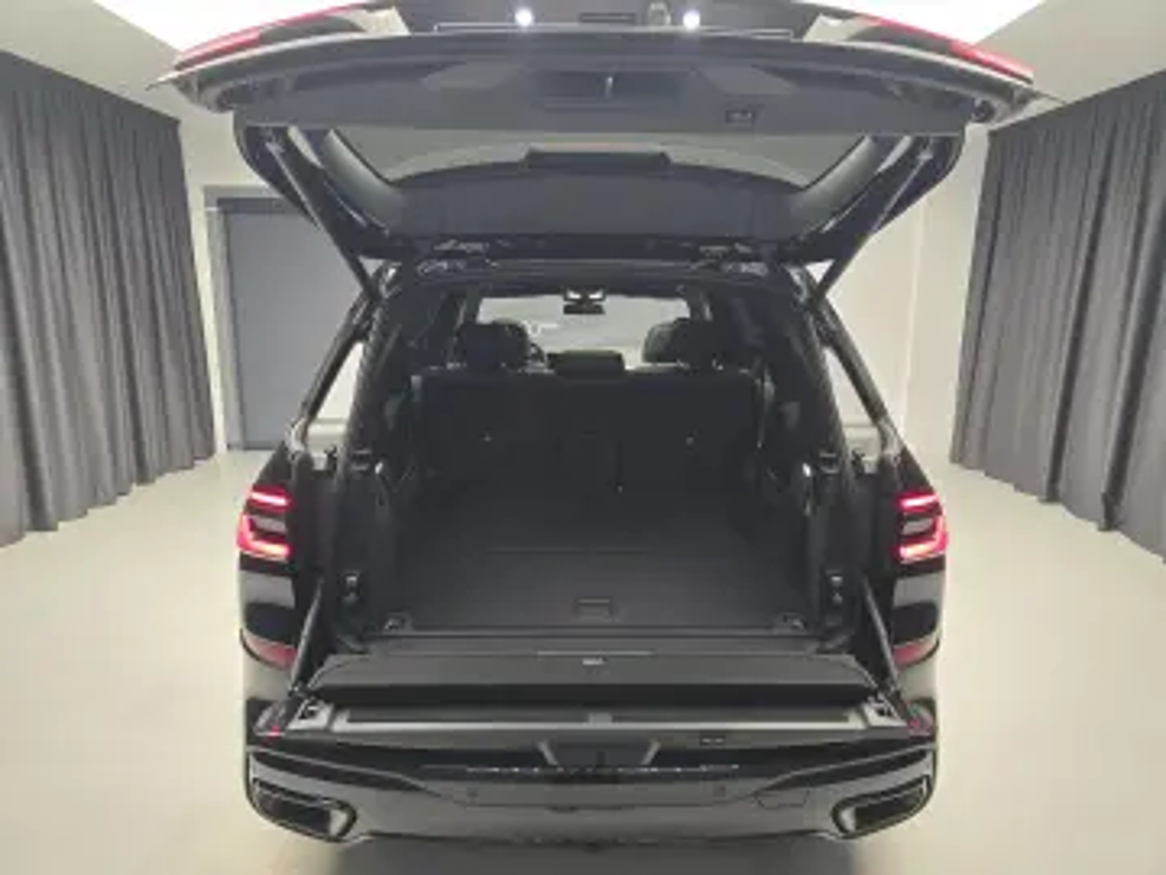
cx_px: 583
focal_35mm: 23
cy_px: 438
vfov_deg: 58.9
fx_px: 775
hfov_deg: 73.9
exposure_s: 1/100
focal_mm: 6.3
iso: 320
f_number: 1.7
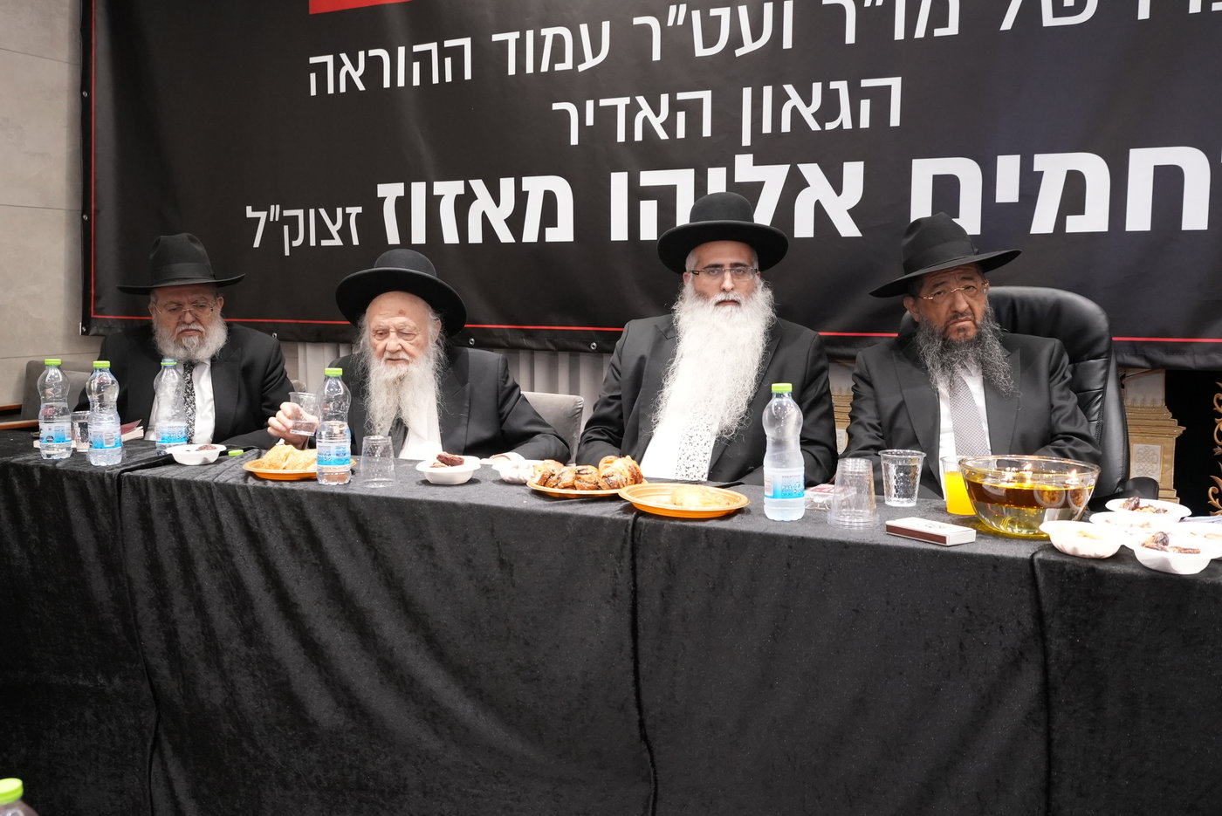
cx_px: 611
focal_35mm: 33
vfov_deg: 40.0
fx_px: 1121
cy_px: 408
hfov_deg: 57.2
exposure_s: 1/200
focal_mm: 33
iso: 6400
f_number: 6.3
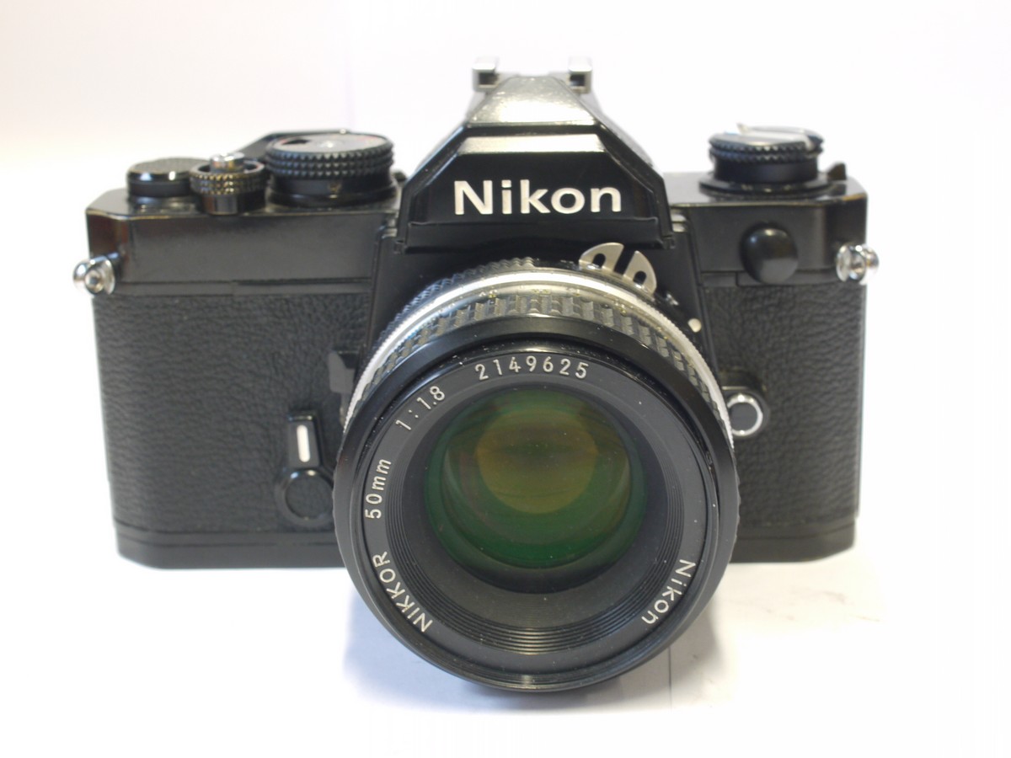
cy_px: 379
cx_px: 506
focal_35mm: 60
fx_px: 1752
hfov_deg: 32.2
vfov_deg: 24.4
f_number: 9
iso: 400
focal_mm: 30
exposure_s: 1/4
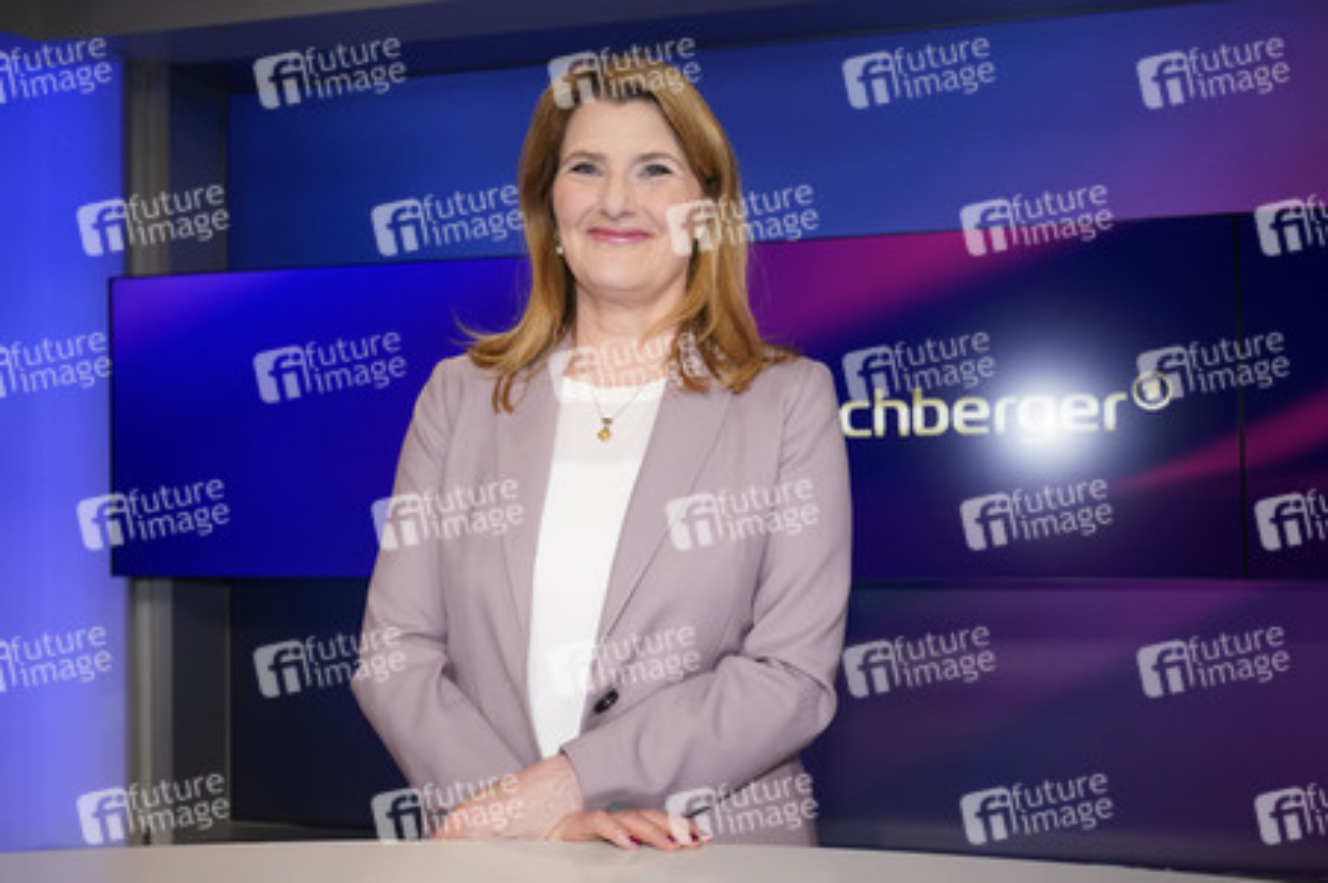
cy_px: 442
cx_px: 664
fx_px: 1290
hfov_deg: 54.5
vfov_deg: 37.8
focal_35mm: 35
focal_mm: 35
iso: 2000
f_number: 5
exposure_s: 1/160
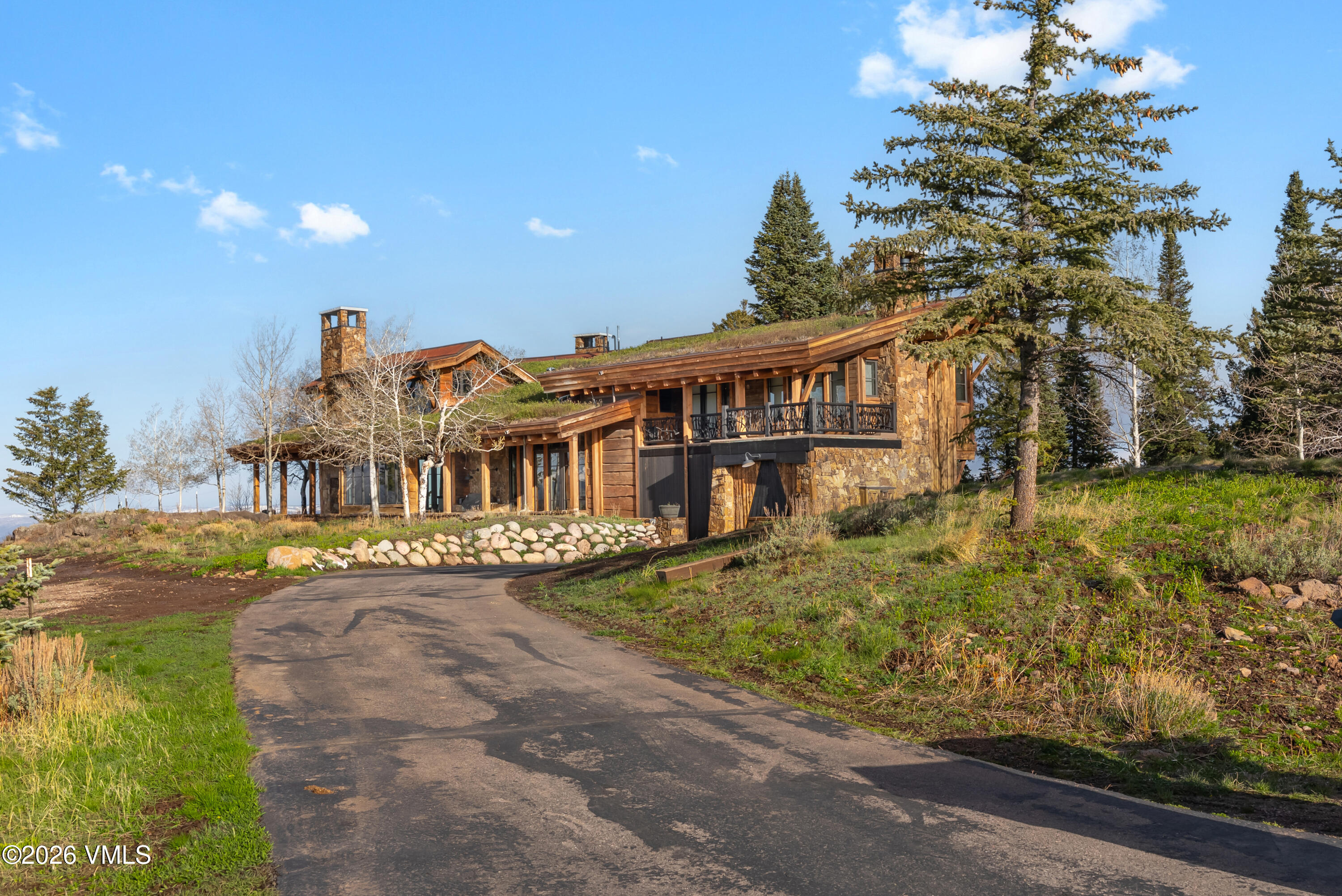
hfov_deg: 50.7
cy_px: 448
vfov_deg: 35.1
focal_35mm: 38
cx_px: 671
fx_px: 1417
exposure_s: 1/640
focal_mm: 38
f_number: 6.3
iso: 160
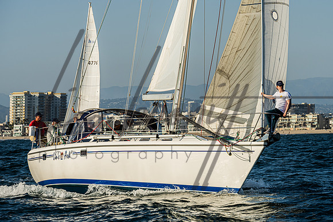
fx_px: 1500
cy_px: 103
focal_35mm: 162
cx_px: 196
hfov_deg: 12.7
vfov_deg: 8.5
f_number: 6.3
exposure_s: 1/800
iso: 100
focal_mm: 120
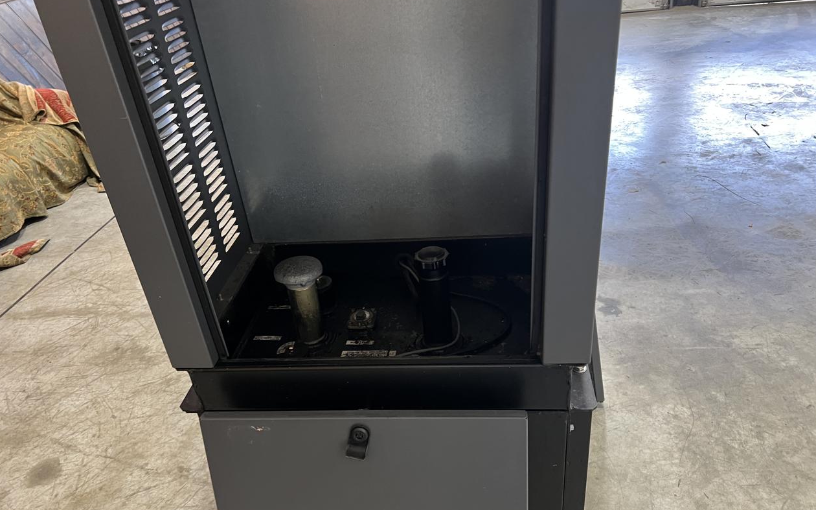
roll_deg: +7.5
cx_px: 411
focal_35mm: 28
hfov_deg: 66.5
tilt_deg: -35.3
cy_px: 291
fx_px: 623
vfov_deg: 44.4
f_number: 1.5
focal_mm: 5.7
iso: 200
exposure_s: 1/60
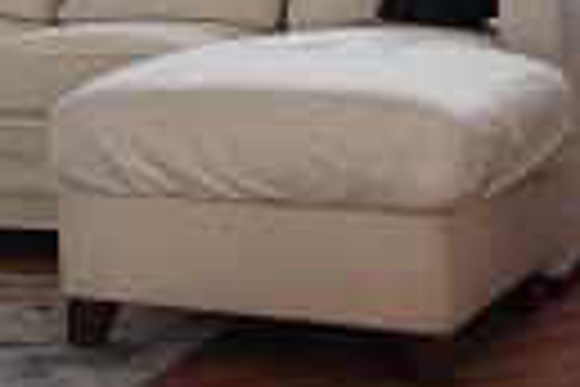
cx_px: -13
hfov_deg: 15.0
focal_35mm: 134
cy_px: 54
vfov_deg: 10.2
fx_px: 2159
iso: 160
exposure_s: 1/60
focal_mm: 4.3
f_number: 2.4
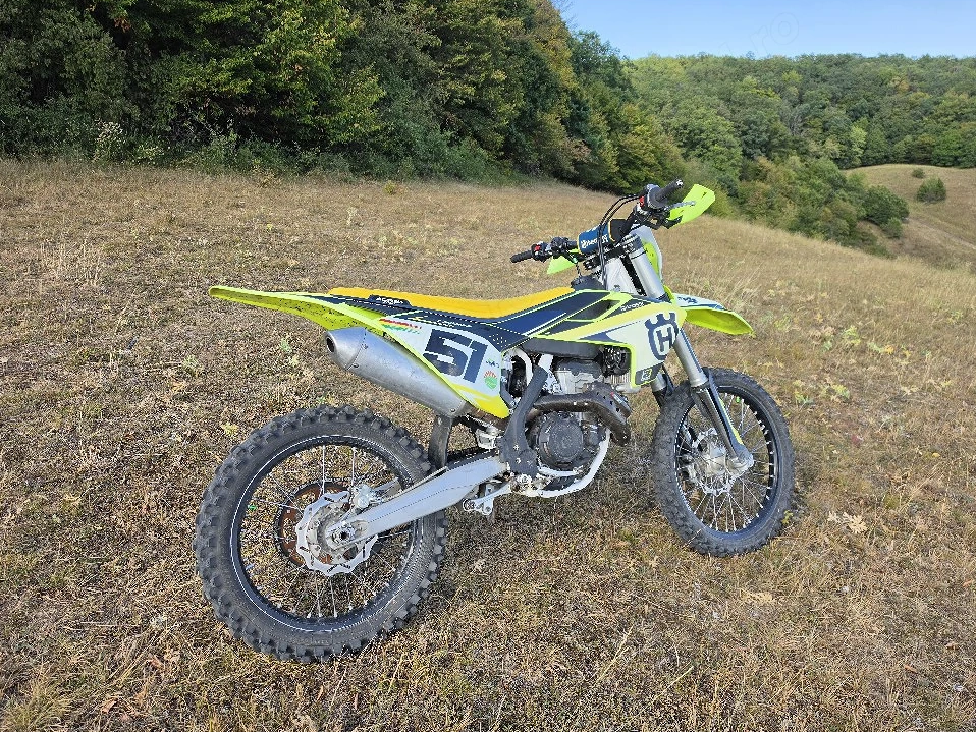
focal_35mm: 24
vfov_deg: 56.8
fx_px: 677
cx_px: 493
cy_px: 367
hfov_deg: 71.6
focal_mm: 6.5
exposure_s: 1/3333
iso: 64
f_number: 1.4
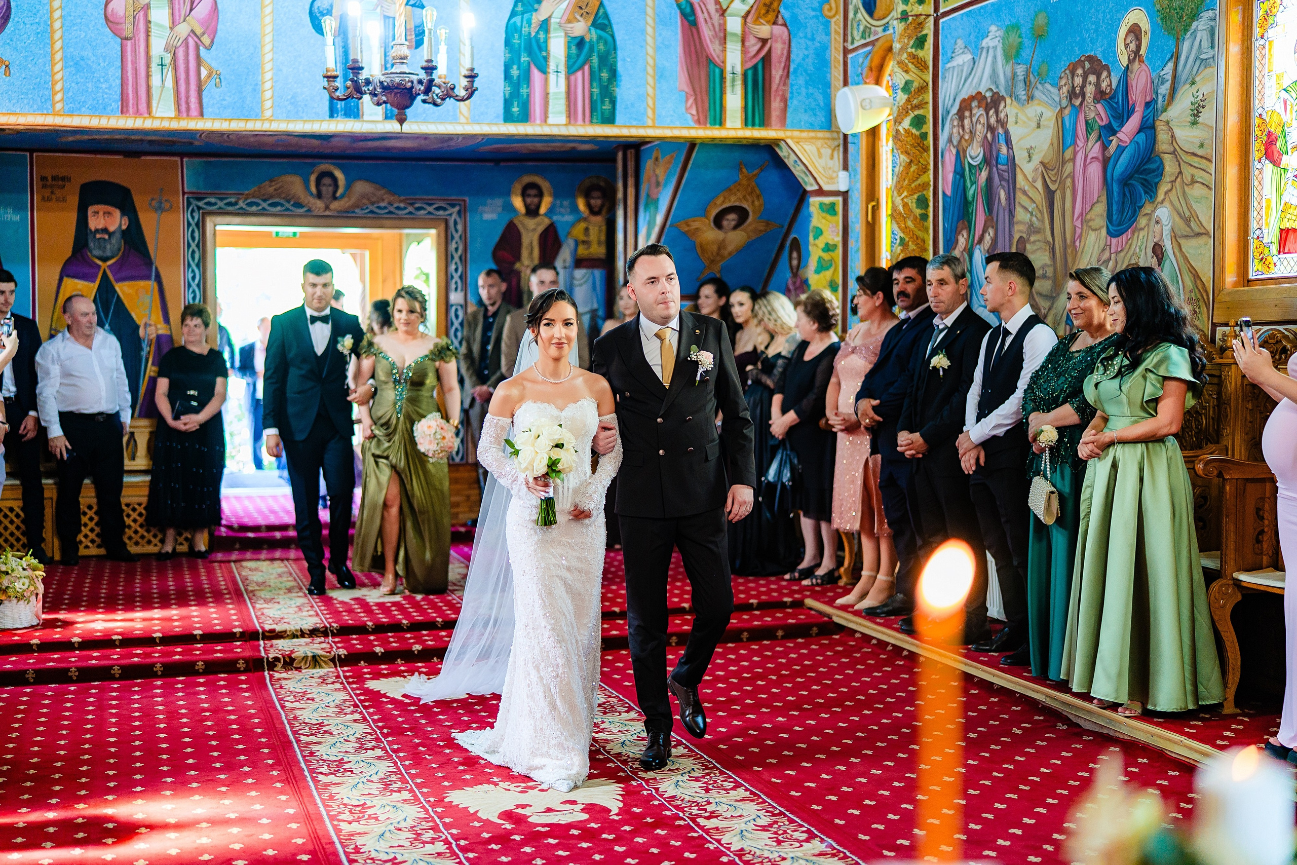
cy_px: 432
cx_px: 648
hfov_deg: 39.6
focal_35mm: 50
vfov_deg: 27.0
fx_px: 1801
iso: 1000
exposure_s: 1/200
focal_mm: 50
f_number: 1.4
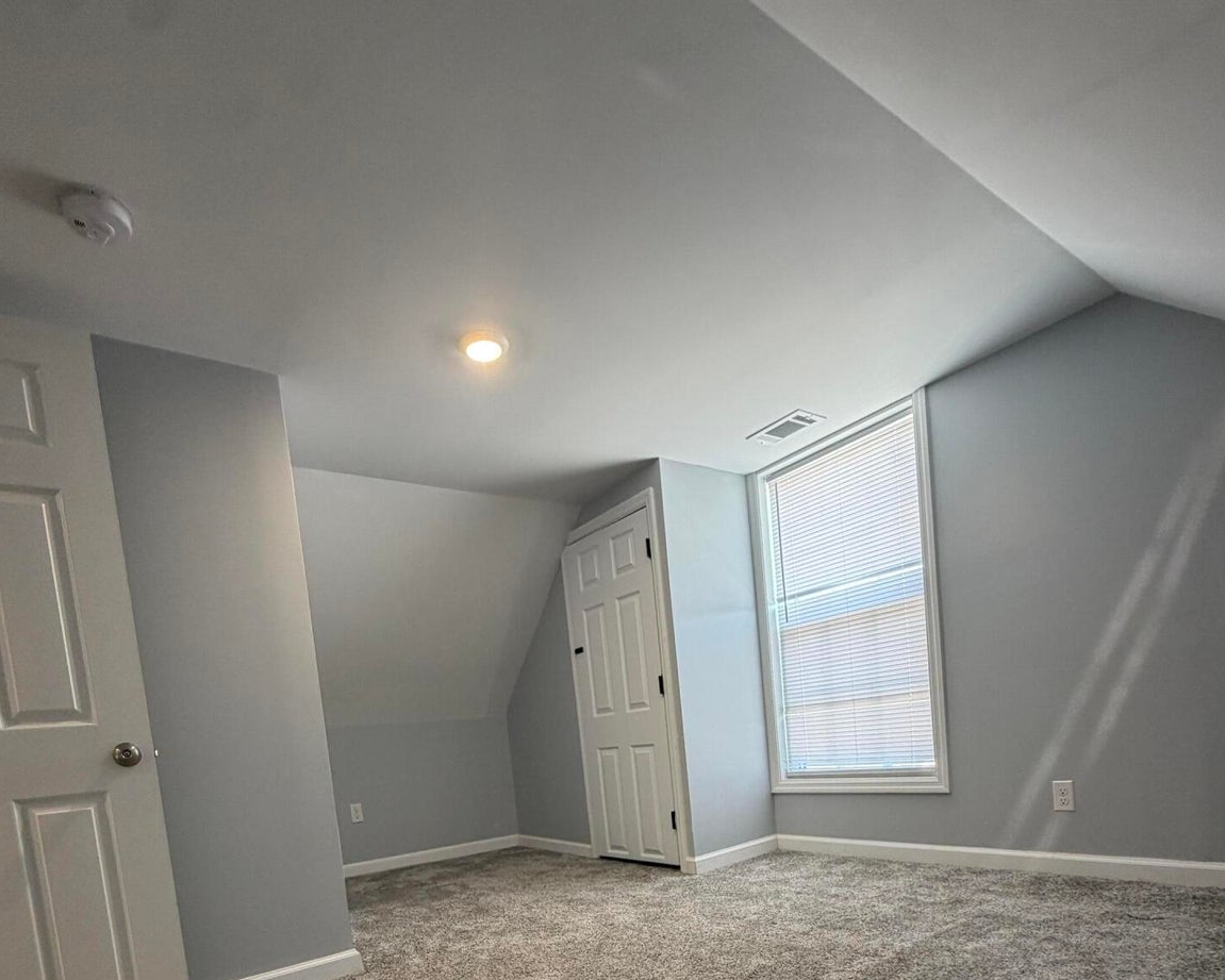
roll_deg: +6.2
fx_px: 689
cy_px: 800
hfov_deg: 83.3
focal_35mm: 19
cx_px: 615
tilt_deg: -4.7
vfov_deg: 63.9
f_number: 2.2
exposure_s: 1/60
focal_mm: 2.22
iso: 160
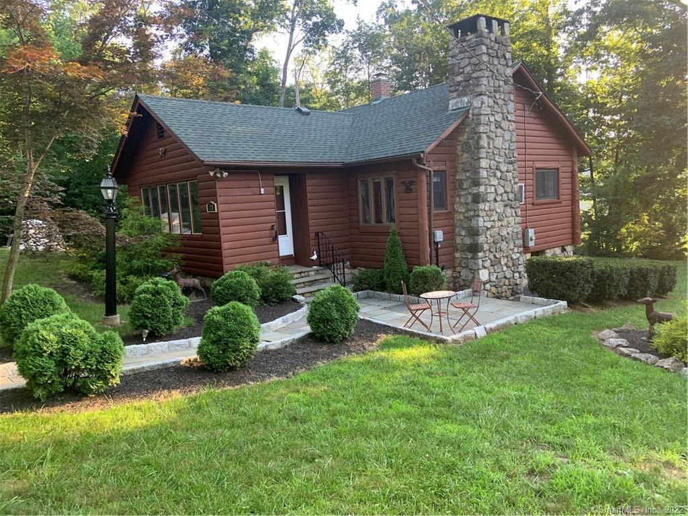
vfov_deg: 53.1
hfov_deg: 67.3
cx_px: 344
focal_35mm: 26
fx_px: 517
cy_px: 258
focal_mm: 4.25
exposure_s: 1/121
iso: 64
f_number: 1.8
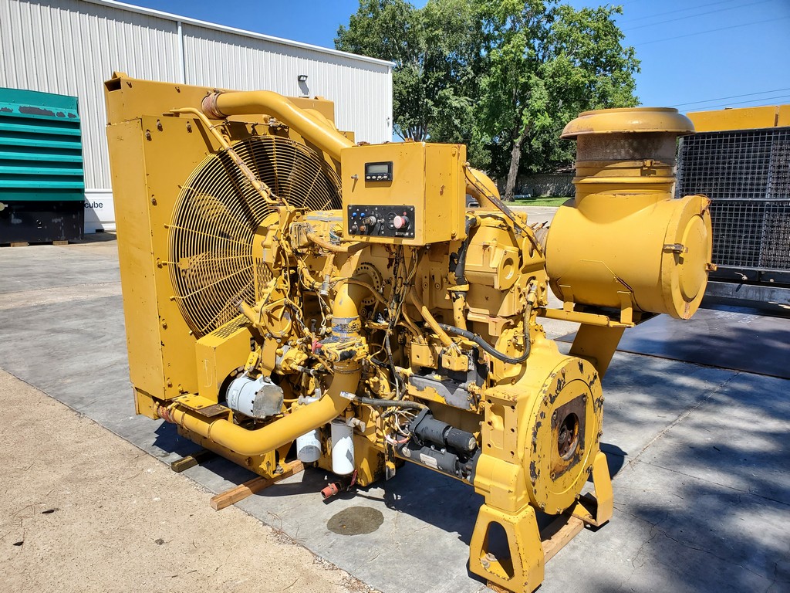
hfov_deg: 67.3
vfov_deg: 53.1
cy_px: 296
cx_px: 395
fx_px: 593
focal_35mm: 26
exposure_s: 1/1336
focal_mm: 4.3
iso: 50
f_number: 2.4
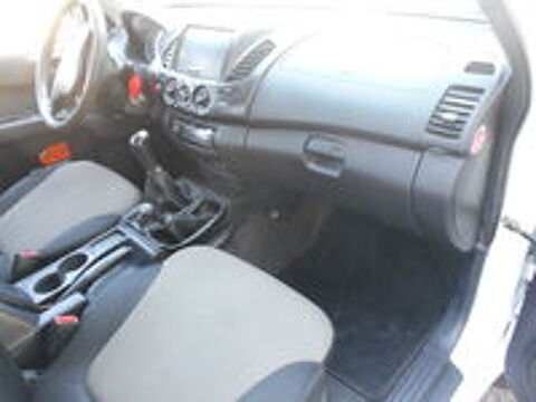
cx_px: 268
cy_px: 201
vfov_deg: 53.1
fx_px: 403
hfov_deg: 67.3
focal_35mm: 26
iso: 280
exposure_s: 1/30
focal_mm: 4.6
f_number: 3.2
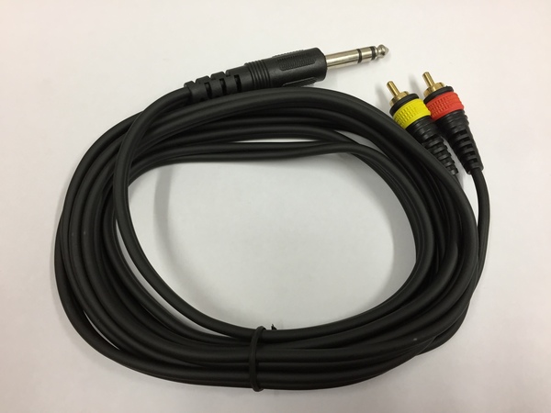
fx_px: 462
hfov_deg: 61.7
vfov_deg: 48.2
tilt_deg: -73.2
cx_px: 276
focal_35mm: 29
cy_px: 206
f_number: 2.2
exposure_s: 1/33
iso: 64
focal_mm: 4.15
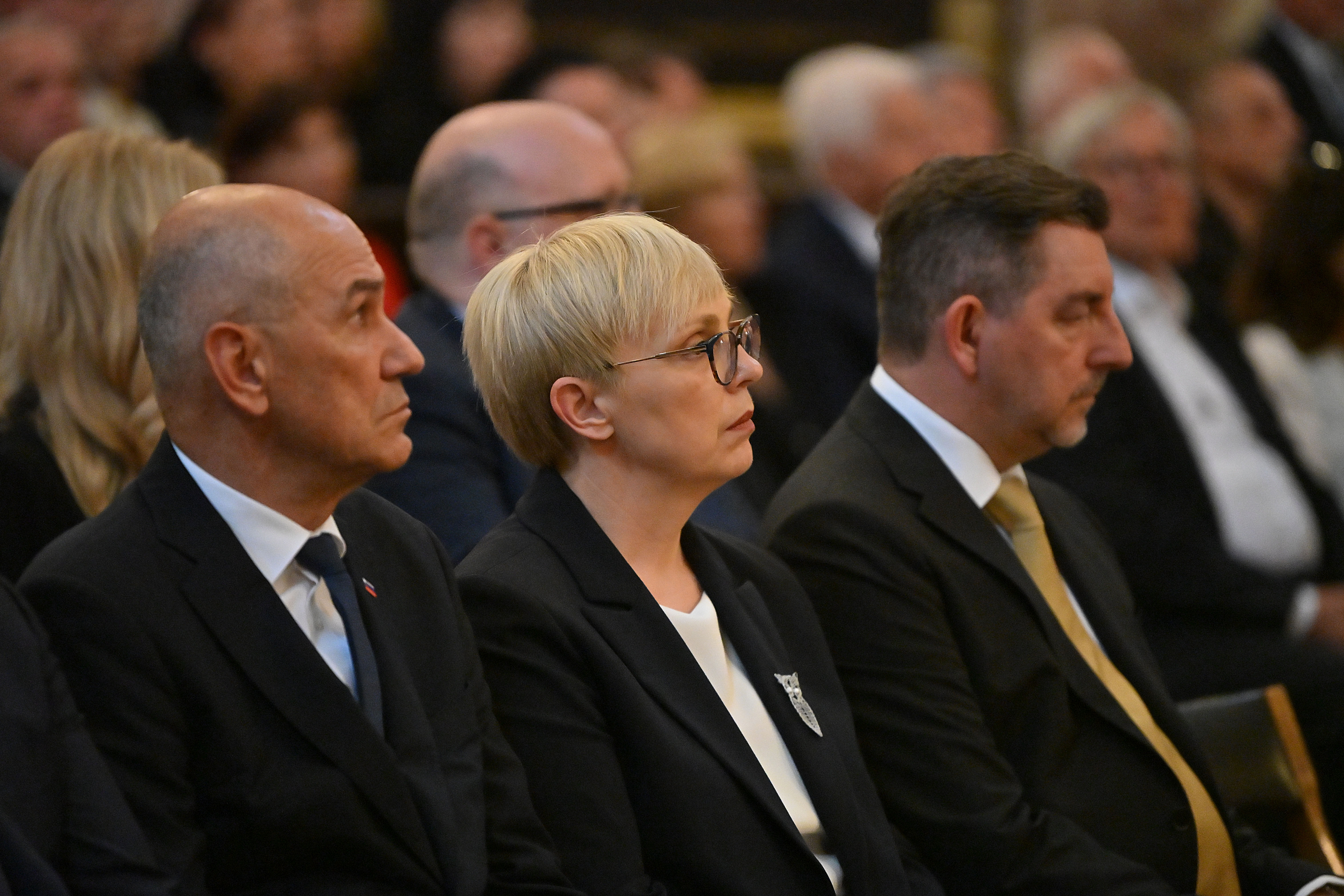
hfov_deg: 10.3
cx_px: 672
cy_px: 448
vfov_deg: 6.9
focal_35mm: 200
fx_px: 7466
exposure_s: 1/640
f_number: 2.8
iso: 6400
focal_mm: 200
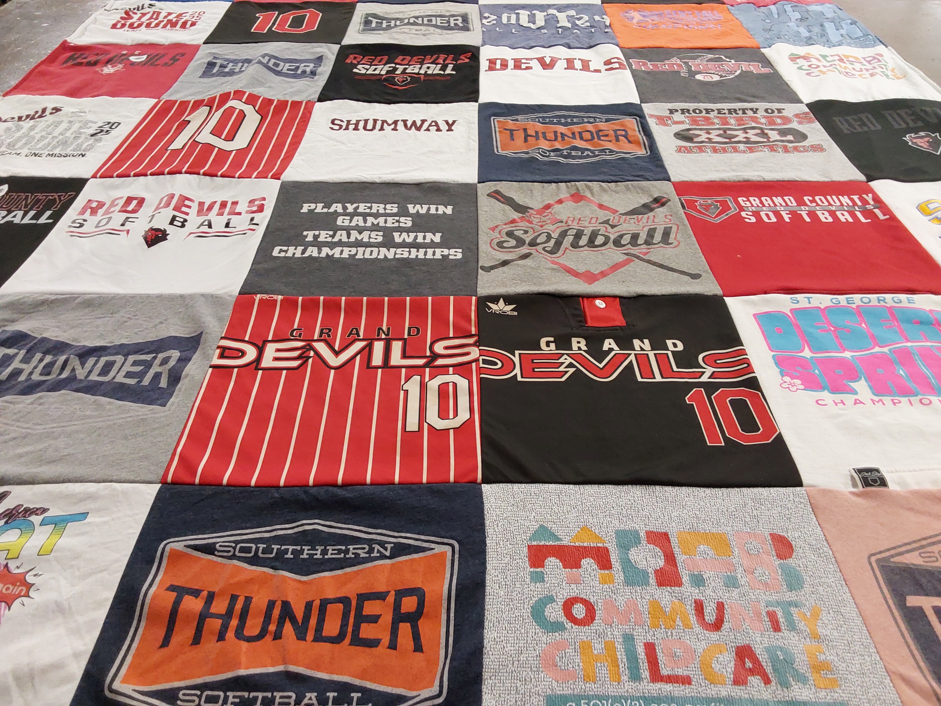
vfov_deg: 49.7
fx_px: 761
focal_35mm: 28
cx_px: 470
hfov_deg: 63.4
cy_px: 353
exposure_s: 1/60
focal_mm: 2.91
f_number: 1.9
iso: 160
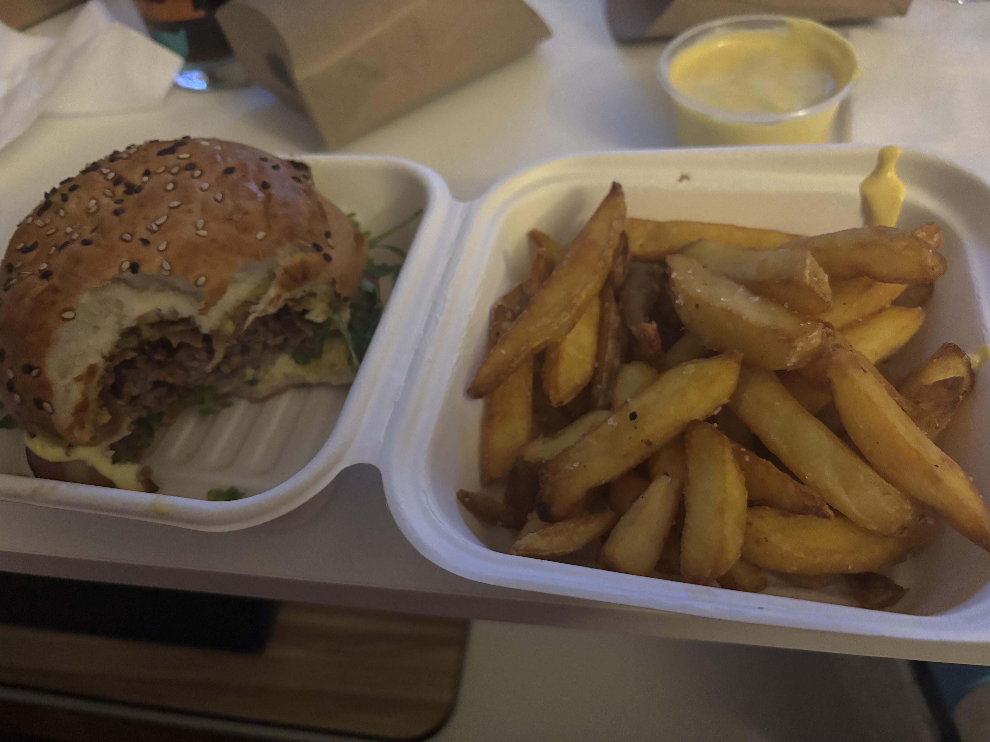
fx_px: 744
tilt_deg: -49.8
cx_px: 495
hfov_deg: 67.3
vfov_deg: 53.1
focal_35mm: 26
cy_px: 371
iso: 640
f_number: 1.6
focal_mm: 5.96
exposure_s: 1/25
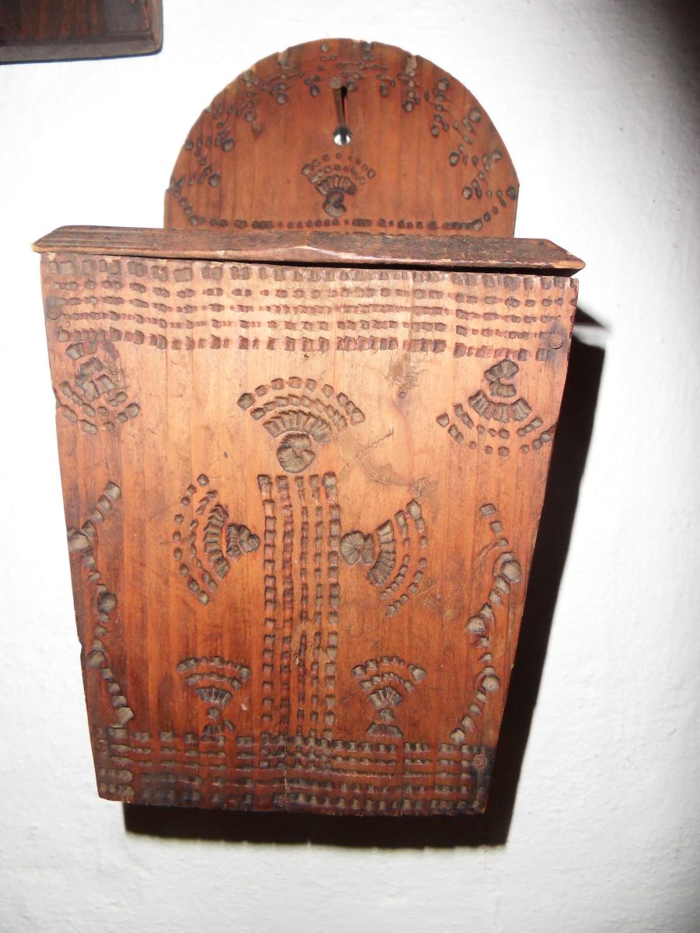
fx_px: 647
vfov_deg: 71.6
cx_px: 350
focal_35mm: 24
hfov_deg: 56.8
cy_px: 466
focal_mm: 4.2
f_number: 3.3
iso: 200
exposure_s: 1/30
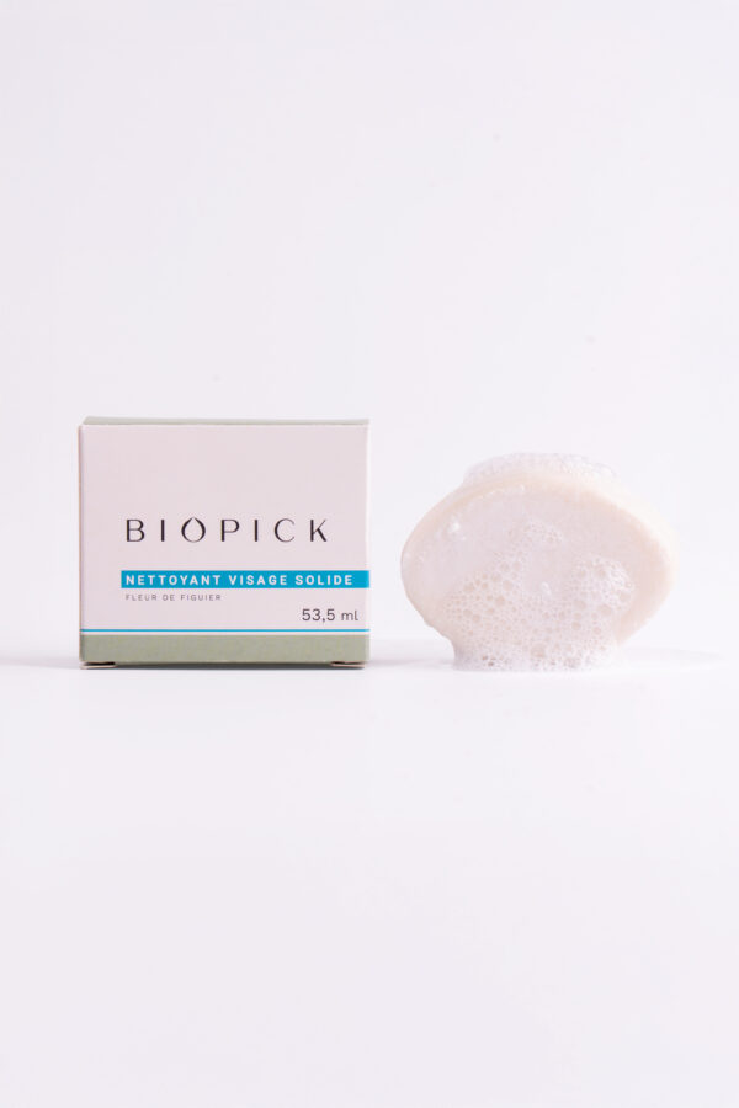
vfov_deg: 19.3
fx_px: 3264
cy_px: 554
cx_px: 370
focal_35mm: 106
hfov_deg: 12.9
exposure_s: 1/50
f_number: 14
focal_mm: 71
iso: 125
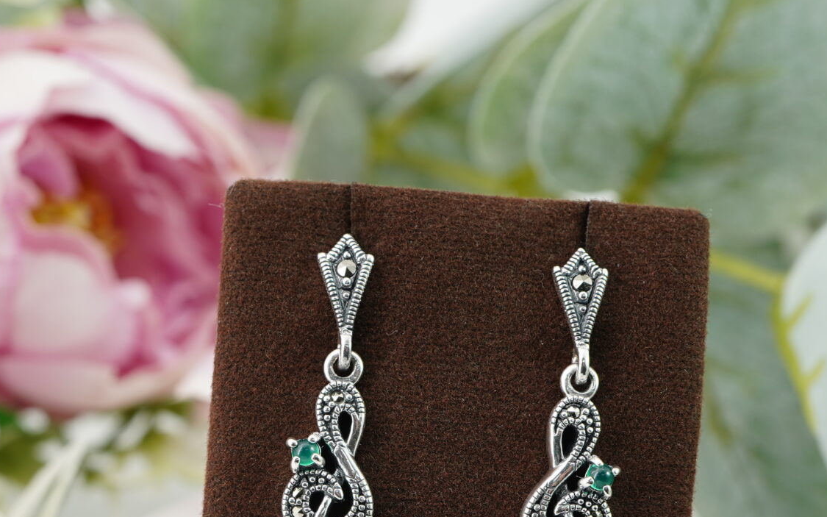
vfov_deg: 11.2
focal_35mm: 116
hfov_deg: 17.8
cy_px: 496
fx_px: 2614
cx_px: 178
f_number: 7.1
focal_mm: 50
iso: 200
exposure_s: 1/50
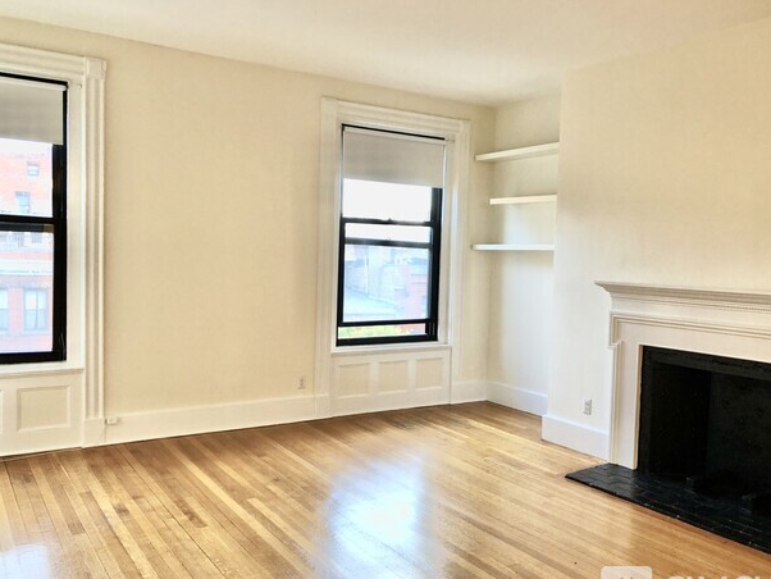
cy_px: 297
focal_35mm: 31
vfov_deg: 45.5
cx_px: 381
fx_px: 691
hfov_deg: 58.3
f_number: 1.8
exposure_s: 1/30
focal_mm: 3.99
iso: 20
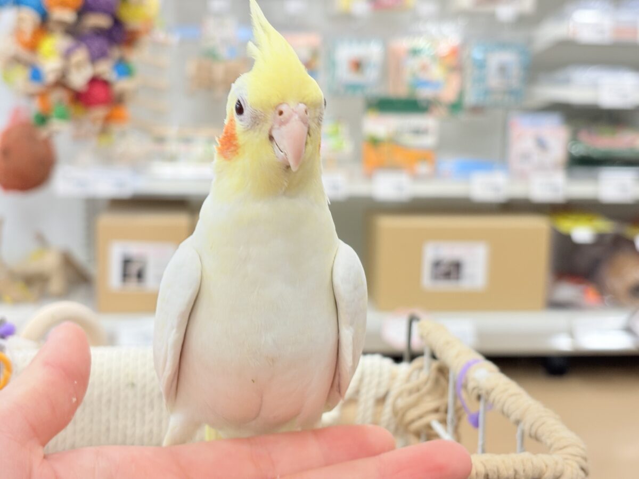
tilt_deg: -9.8
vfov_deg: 28.0
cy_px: 240
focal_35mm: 52
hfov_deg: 36.8
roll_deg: -0.7
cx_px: 320
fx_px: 960
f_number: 1.6
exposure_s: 1/50
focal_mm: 5.96
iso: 50
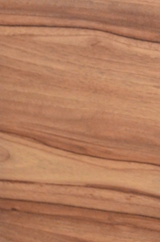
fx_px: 1266
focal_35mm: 189
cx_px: 235
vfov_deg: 10.4
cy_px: -155
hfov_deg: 7.1
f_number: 5
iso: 3200
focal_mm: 36
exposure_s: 1/60
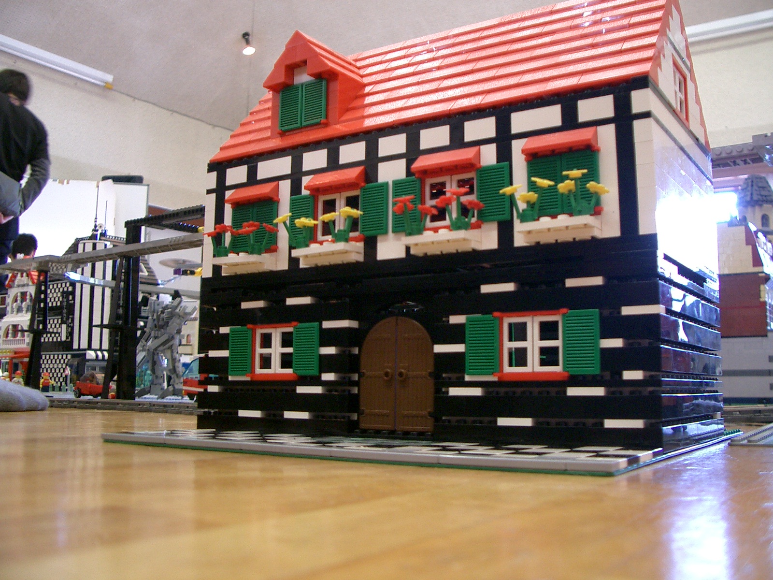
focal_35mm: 35
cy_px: 290
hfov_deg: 52.6
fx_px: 782
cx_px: 386
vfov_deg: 40.7
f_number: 2.6
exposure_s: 1/20
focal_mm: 5.8
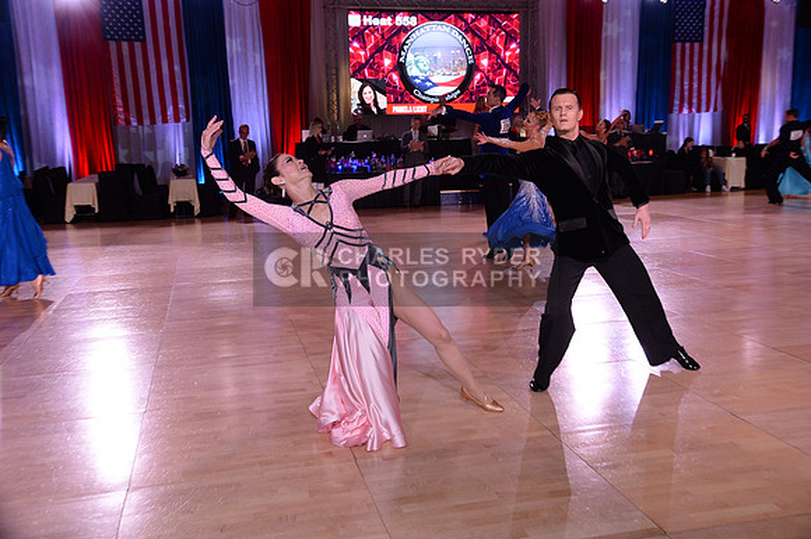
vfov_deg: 33.3
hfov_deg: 48.5
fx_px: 900
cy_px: 270
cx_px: 406
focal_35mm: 40
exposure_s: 1/250
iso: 2000
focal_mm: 40
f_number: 6.3
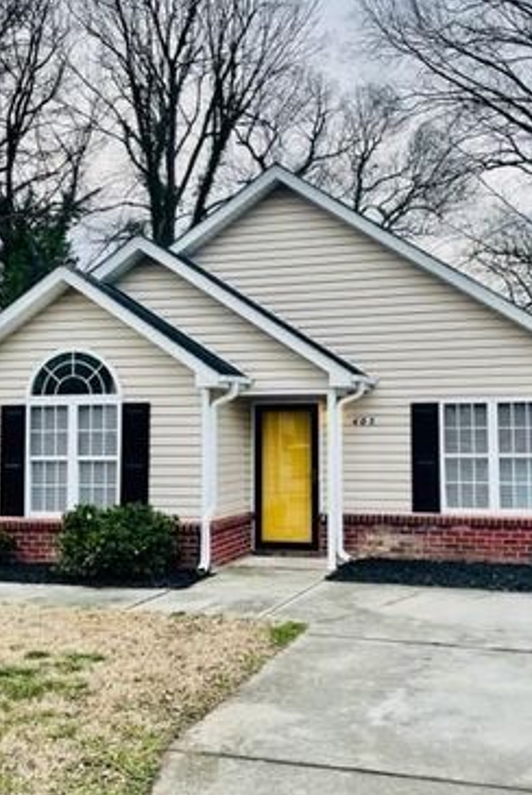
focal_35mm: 37
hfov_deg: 36.0
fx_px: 819
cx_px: 297
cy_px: 402
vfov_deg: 51.8
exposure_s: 1/1043
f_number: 1.6
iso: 32
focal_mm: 4.2
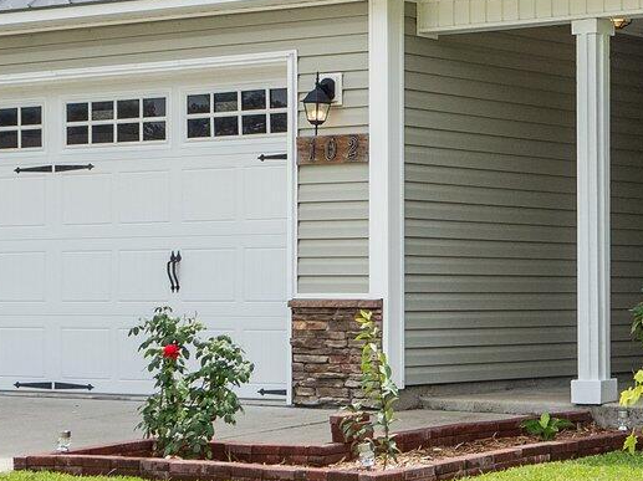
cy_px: 142
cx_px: 798
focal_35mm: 111
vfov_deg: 13.3
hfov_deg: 16.9
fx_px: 2060
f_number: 5.6
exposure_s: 1/640
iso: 200
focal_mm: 14
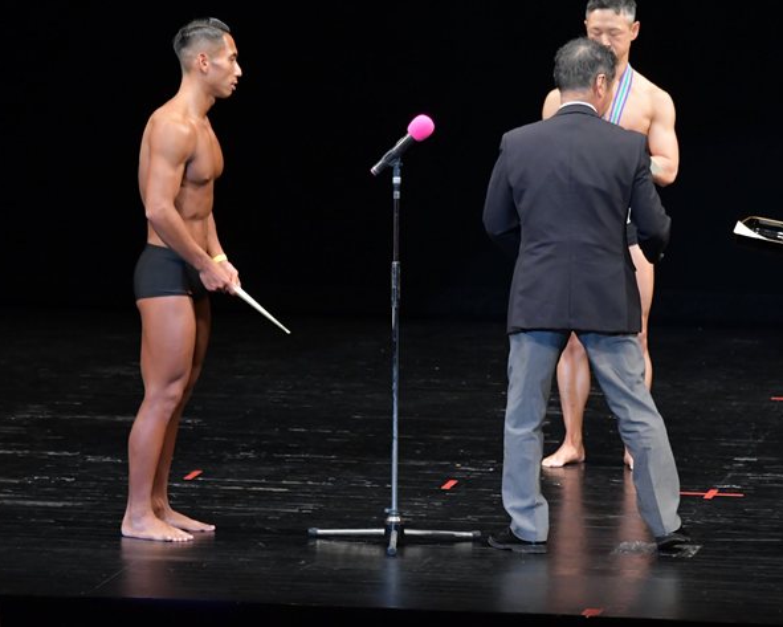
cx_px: 413
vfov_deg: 5.2
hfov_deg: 6.6
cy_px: 318
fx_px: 6837
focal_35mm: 295
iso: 3200
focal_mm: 160
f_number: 5.6
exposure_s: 1/400
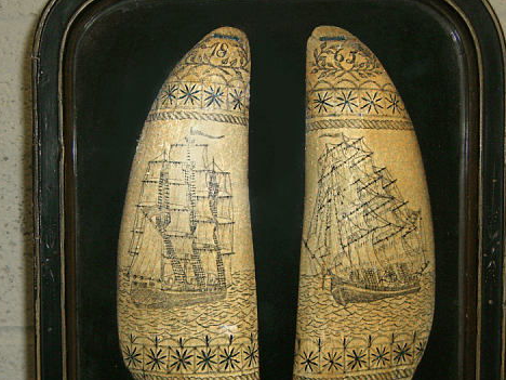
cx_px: 231
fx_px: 950
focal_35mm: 65
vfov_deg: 22.5
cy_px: 244
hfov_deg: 29.8
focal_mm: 7.9
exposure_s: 1/30
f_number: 2.8
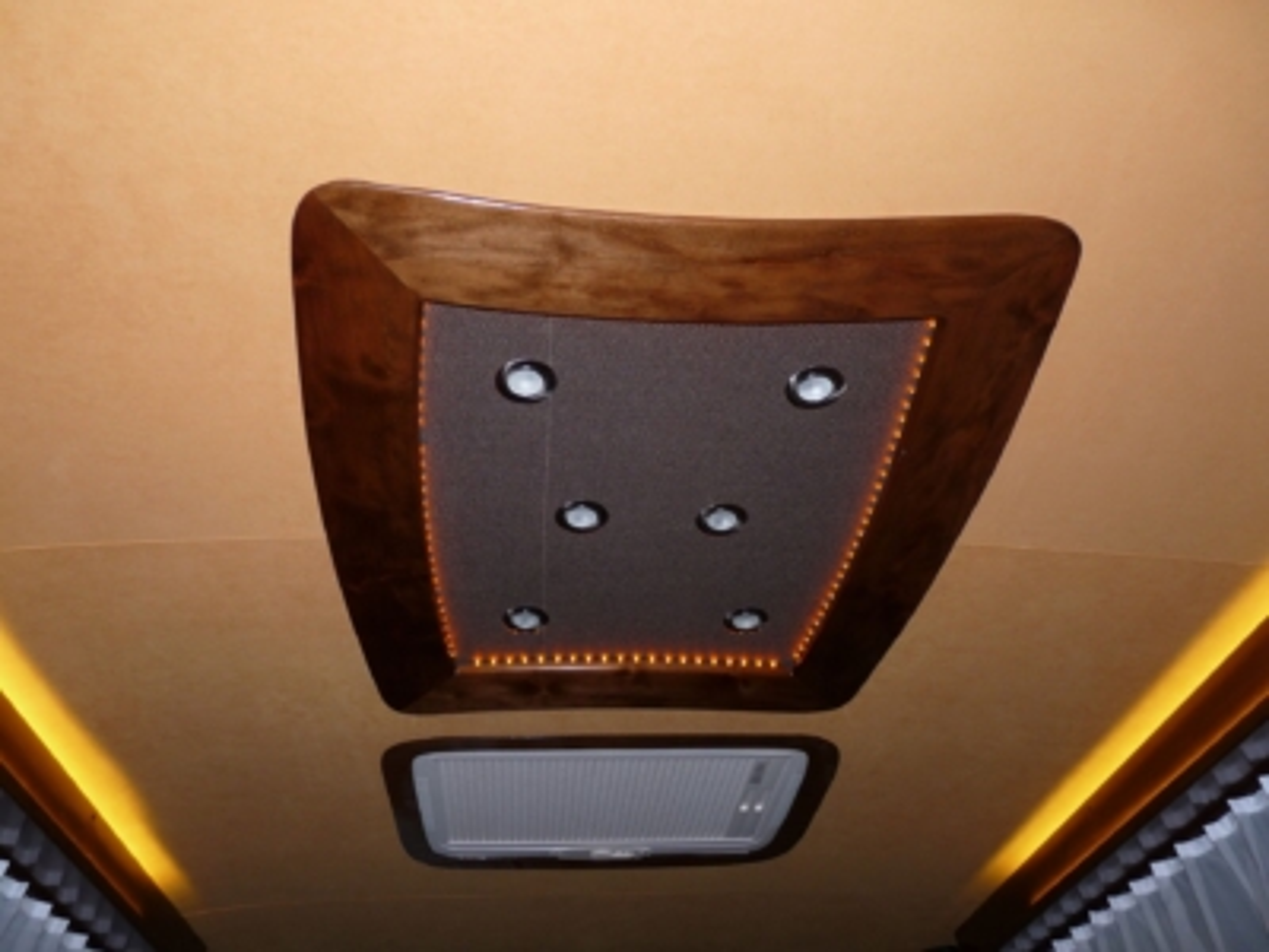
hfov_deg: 65.3
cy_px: 476
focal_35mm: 27
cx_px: 634
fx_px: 990
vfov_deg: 51.4
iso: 100
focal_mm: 4.8
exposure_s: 1/30
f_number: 2.8
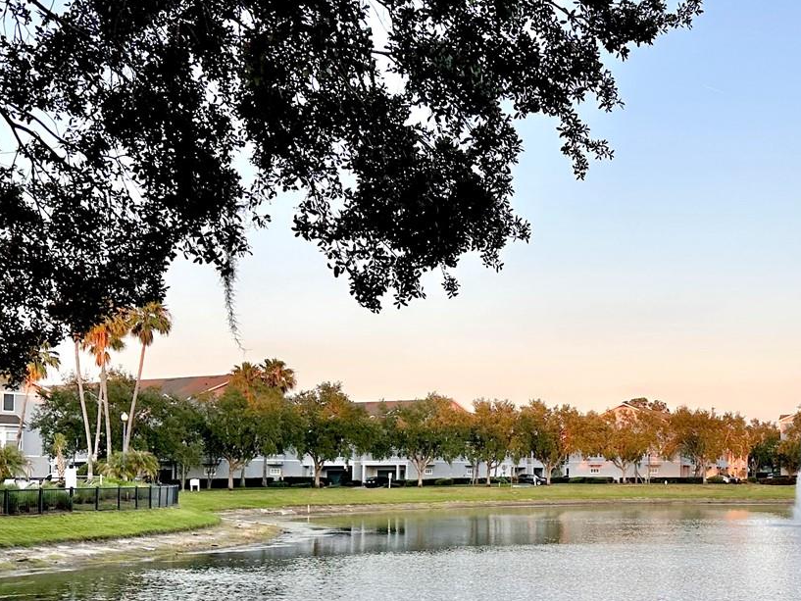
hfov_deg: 38.7
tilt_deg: +3.5
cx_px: 653
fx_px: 1088
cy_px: 426
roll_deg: +0.2
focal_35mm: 47
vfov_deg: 30.5
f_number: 1.78
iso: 80
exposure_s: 1/1050
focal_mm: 6.86
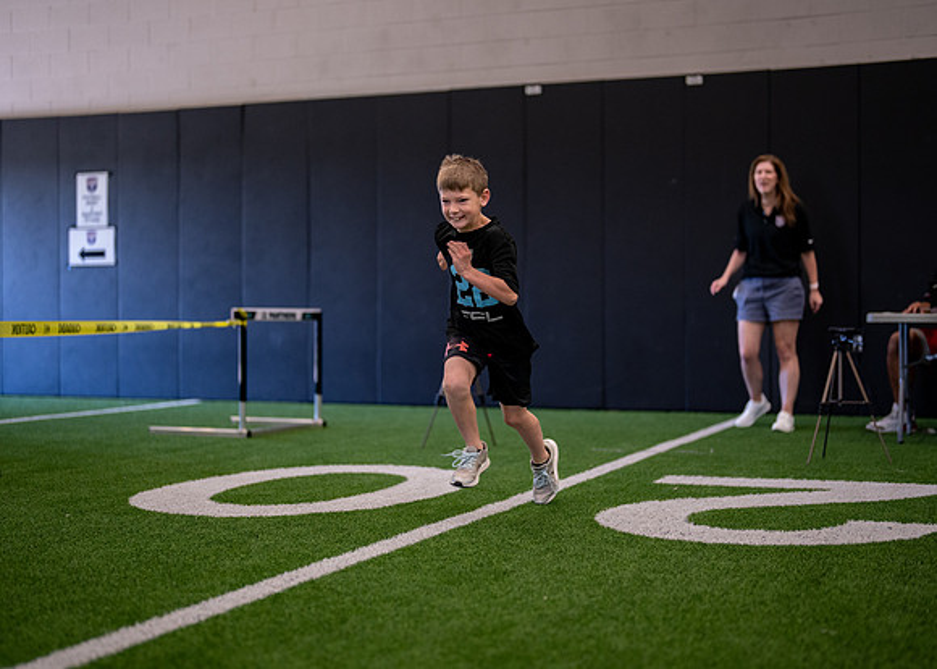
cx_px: 468
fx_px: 1455
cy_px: 334
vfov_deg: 25.9
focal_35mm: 55
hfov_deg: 35.7
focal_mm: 50
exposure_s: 1/1000
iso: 1600
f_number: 1.2
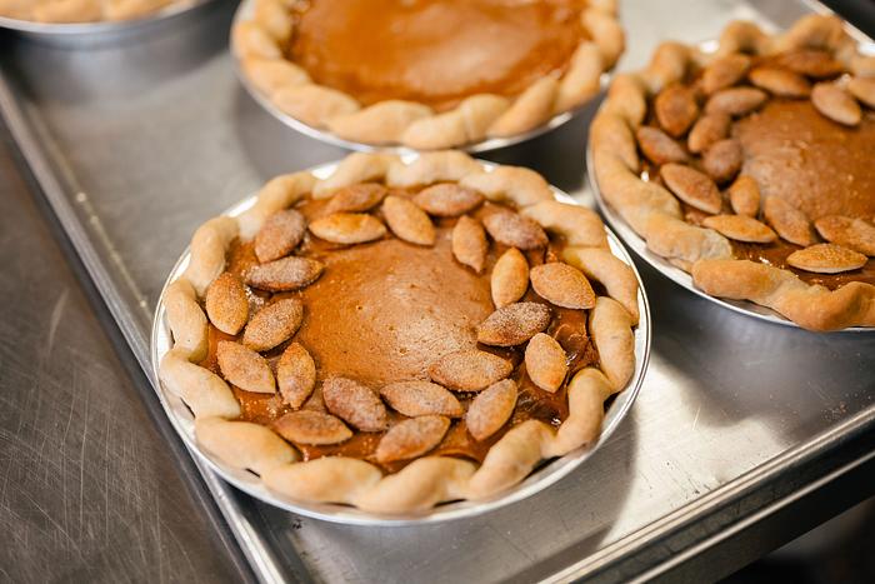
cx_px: 438
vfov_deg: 27.0
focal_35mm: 50
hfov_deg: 39.6
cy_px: 292
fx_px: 1215
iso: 250
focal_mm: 50
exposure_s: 1/250
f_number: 2.2
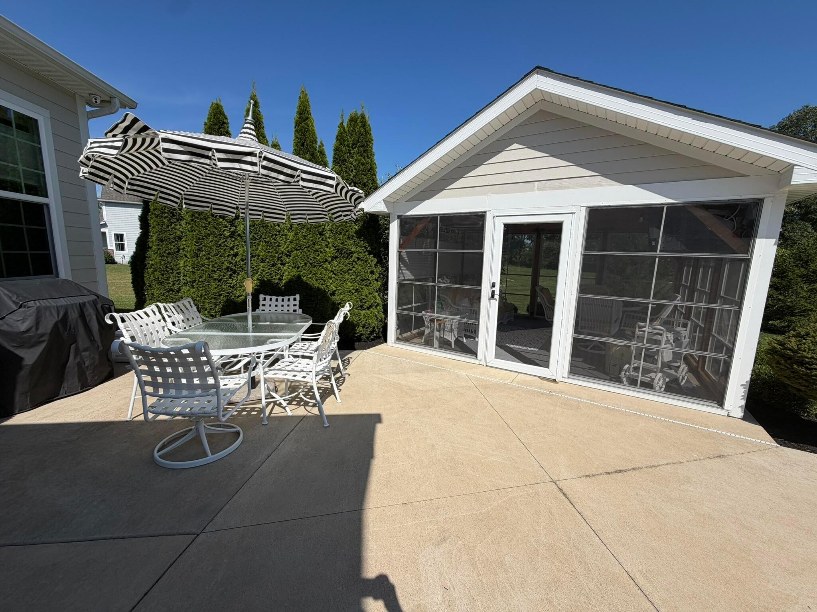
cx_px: 408
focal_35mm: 14
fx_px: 330
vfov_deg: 85.7
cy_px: 306
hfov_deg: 102.1
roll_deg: -1.5
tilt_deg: -8.6
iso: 20
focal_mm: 2.22
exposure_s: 1/1285
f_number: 2.2
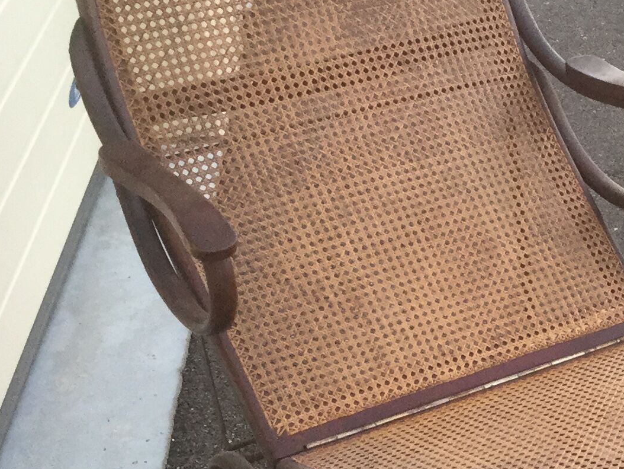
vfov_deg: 15.3
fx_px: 1731
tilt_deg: -25.4
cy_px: 368
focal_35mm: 96
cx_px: 632
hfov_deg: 19.8
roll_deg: -1.5
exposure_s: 1/33
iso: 40
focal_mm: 3.3
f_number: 2.4
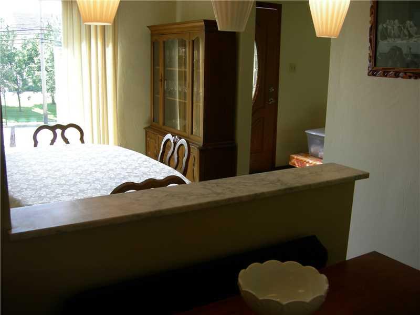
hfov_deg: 51.4
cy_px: 158
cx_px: 210
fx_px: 437
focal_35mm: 36
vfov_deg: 39.7
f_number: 3
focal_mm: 7.5
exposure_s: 1/54.3
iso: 64
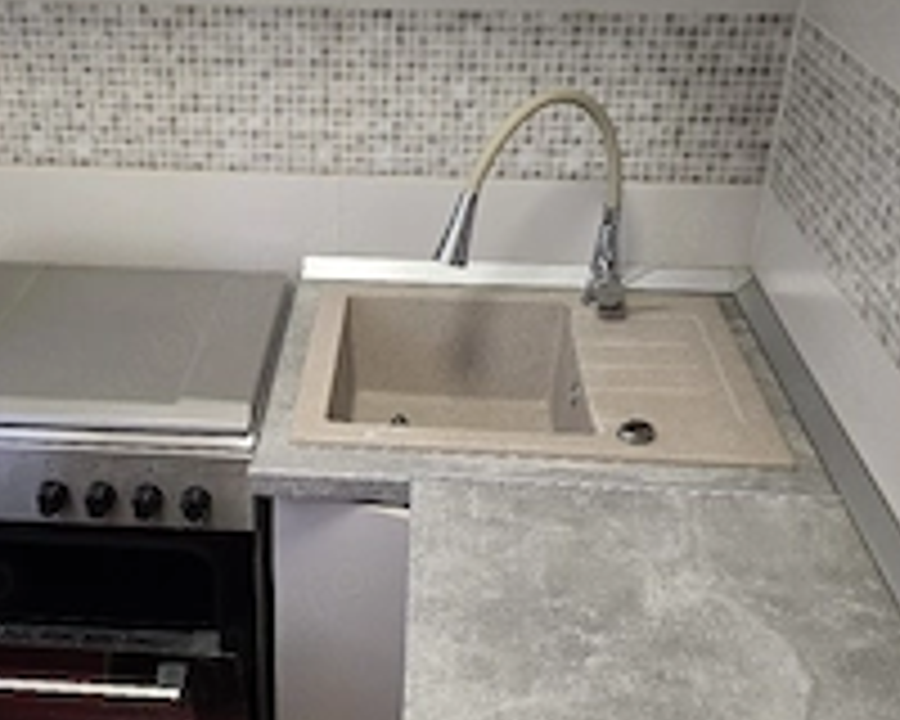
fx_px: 1199
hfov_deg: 40.7
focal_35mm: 45
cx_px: 310
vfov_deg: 33.4
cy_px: 369
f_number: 1.7
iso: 160
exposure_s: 1/101
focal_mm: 6.3
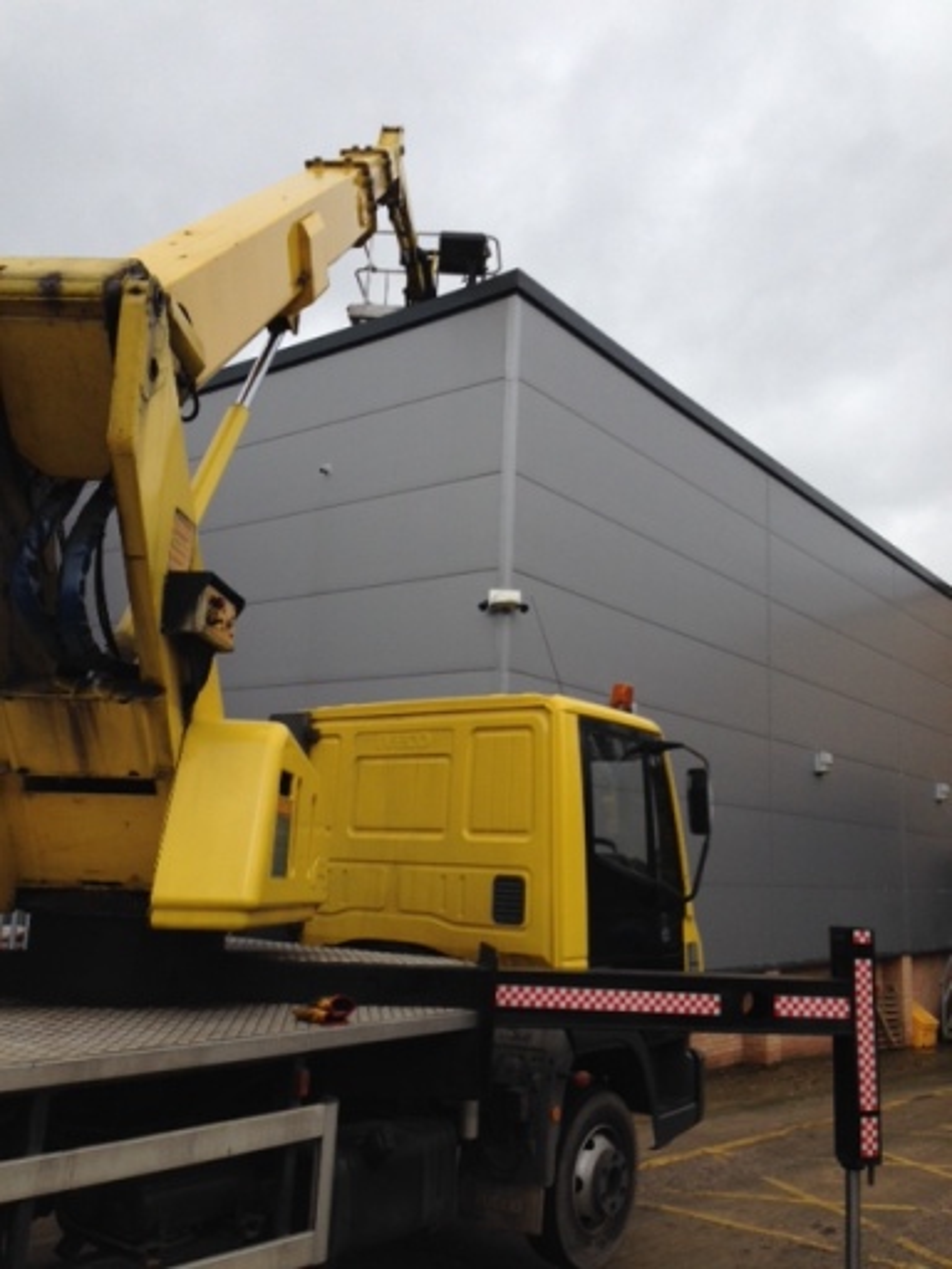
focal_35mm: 33
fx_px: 1210
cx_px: 476
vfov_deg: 55.4
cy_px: 634
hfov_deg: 42.9
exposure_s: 1/40
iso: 50
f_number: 2.4
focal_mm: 4.12
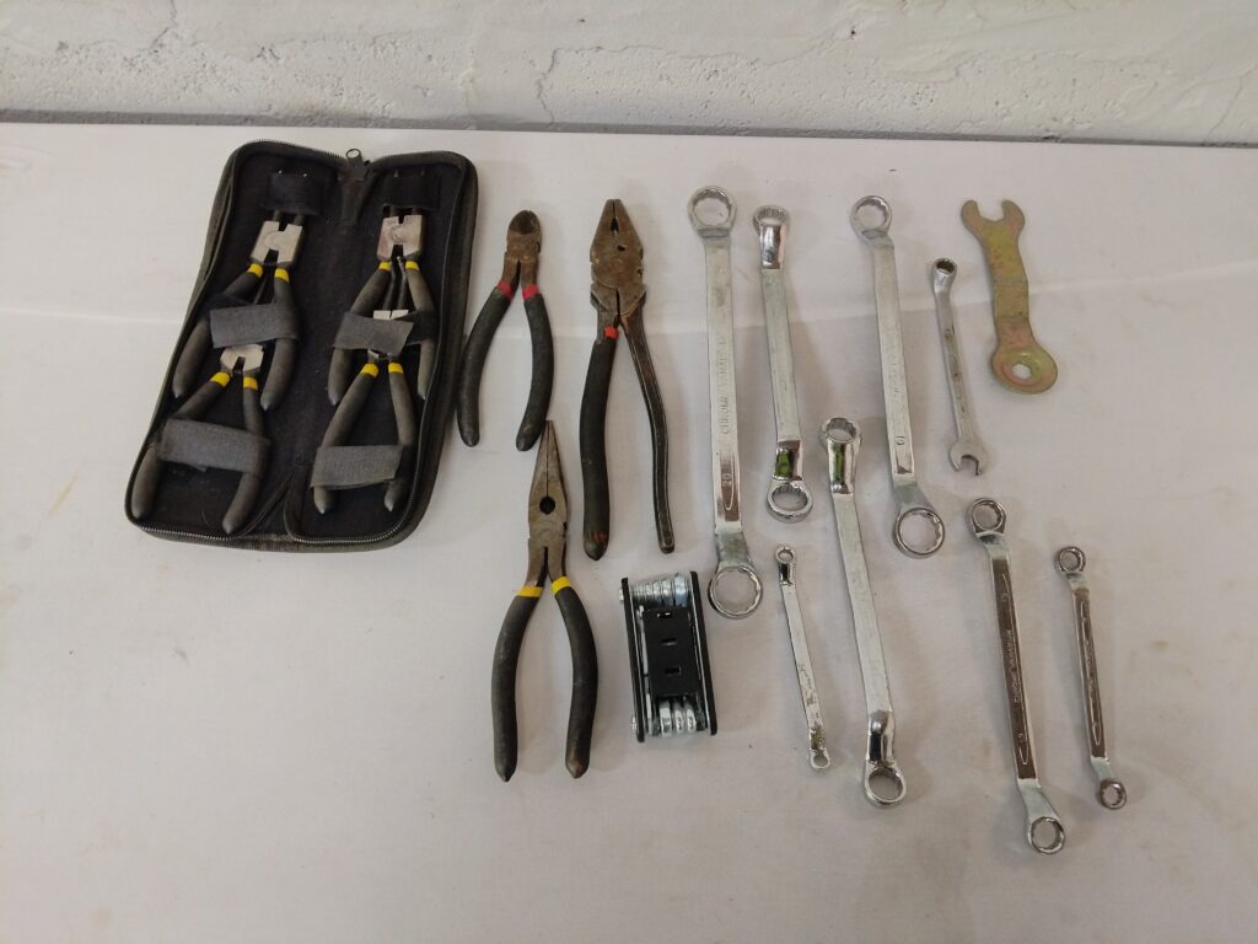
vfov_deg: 53.1
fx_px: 945
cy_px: 472
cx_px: 629
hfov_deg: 67.3
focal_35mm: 26
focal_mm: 4.25
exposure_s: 1/16.7
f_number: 1.8
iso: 822
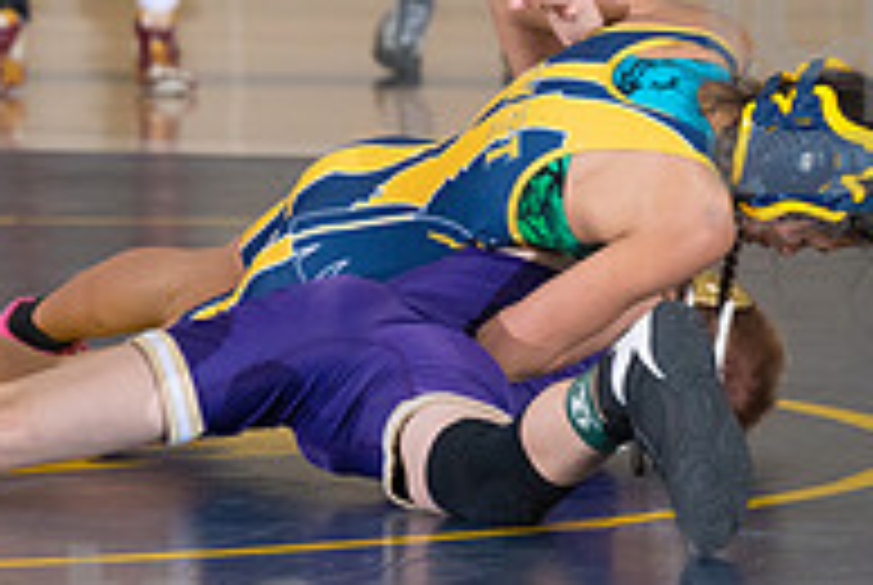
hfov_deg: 4.4
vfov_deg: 3.0
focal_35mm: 463
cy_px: 74
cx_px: 846
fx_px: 11245
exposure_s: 1/250
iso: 1250
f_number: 5.6
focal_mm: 155
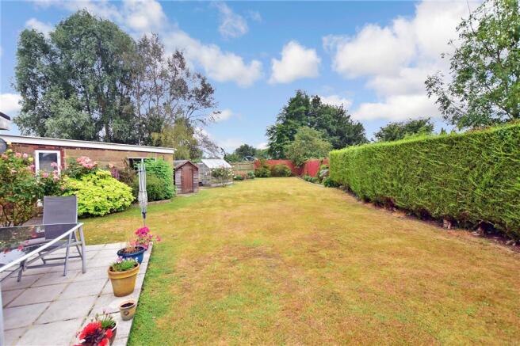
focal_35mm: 15
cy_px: 173
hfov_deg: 100.4
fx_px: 217
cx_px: 260
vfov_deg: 77.3
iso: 200
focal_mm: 10
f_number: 7.1
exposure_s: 1/200
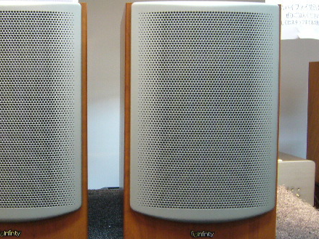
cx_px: 97
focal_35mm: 51
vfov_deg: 28.5
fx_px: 470
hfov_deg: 37.0
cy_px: 99
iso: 200
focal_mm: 5.8
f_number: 2.8
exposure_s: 1/10
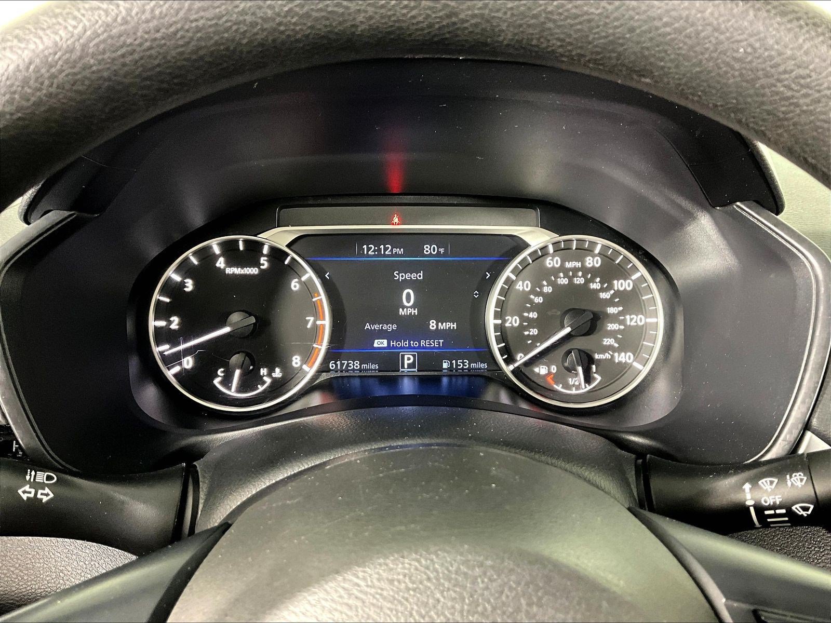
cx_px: 416
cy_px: 312
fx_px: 696
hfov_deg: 61.7
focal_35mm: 29
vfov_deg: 48.2
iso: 320
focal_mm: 3
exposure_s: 1/45
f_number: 1.8
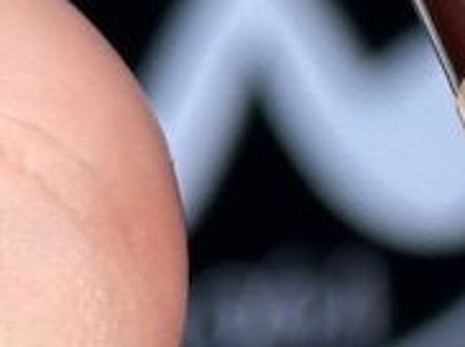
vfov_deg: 4.4
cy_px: 281
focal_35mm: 338
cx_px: 976
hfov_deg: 5.7
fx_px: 4534
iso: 64
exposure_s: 1/450
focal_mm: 6.86
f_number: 1.78
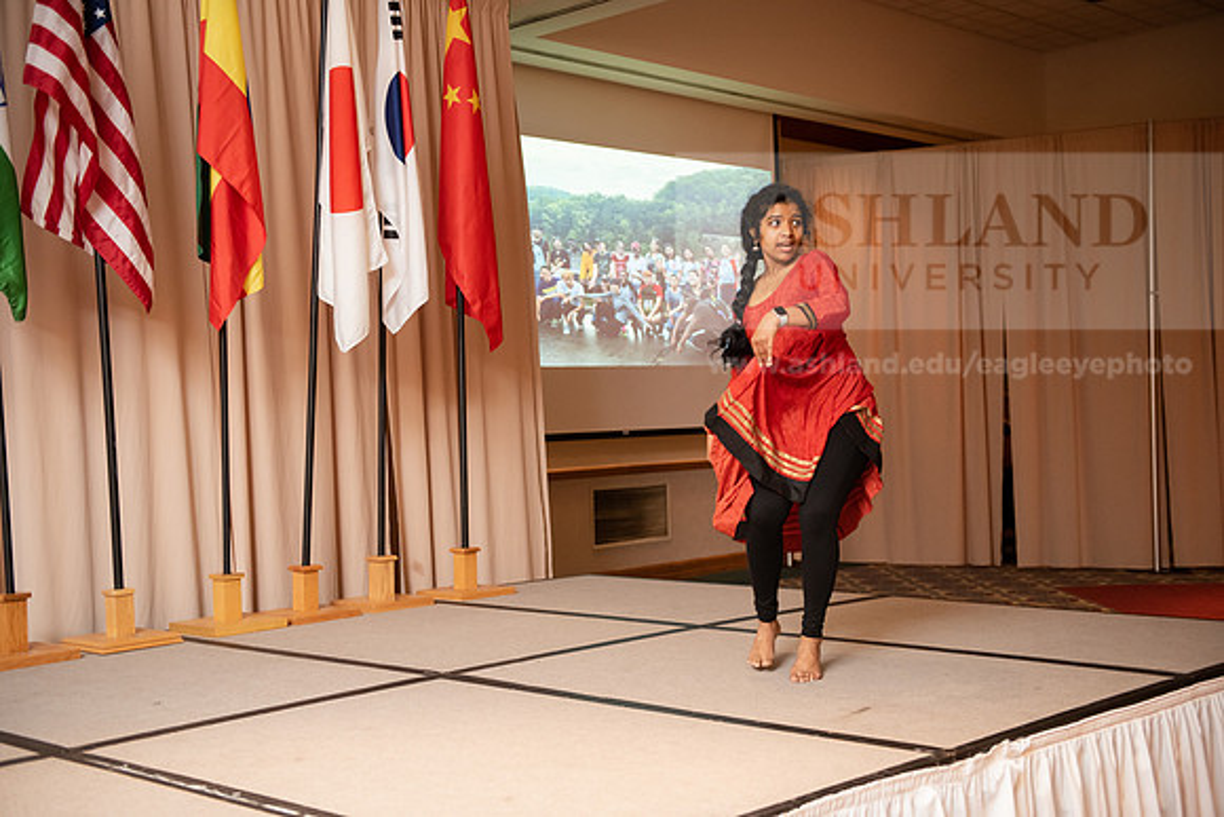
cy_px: 408
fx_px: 1530
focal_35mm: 45
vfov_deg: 29.9
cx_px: 612
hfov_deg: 43.6
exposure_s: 1/200
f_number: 3.2
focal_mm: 45
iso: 2500
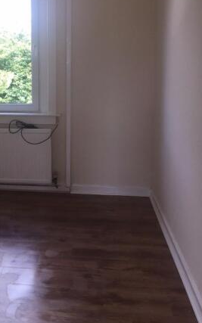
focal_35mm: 42
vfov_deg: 46.6
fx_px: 370
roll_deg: +0.8
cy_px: 113
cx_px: 42
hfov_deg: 29.9
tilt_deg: -4.9
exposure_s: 1/100
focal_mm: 4.15
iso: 40
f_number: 2.2
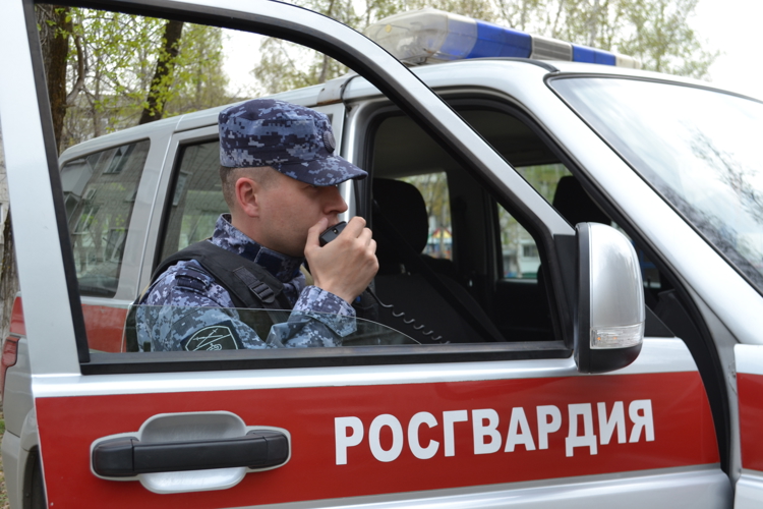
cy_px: 254
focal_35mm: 39
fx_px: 827
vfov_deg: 34.2
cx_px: 382
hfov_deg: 49.6
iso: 125
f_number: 5.6
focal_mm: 26
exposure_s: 1/125
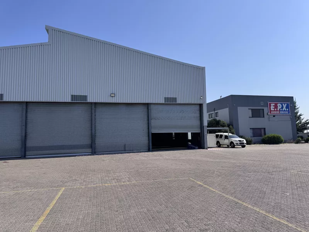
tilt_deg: +6.8
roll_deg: +3.2
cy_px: 116
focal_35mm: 24
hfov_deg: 71.6
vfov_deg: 56.8
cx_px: 154
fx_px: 214
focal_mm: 6.76
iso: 80
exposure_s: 1/6410
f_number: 1.78
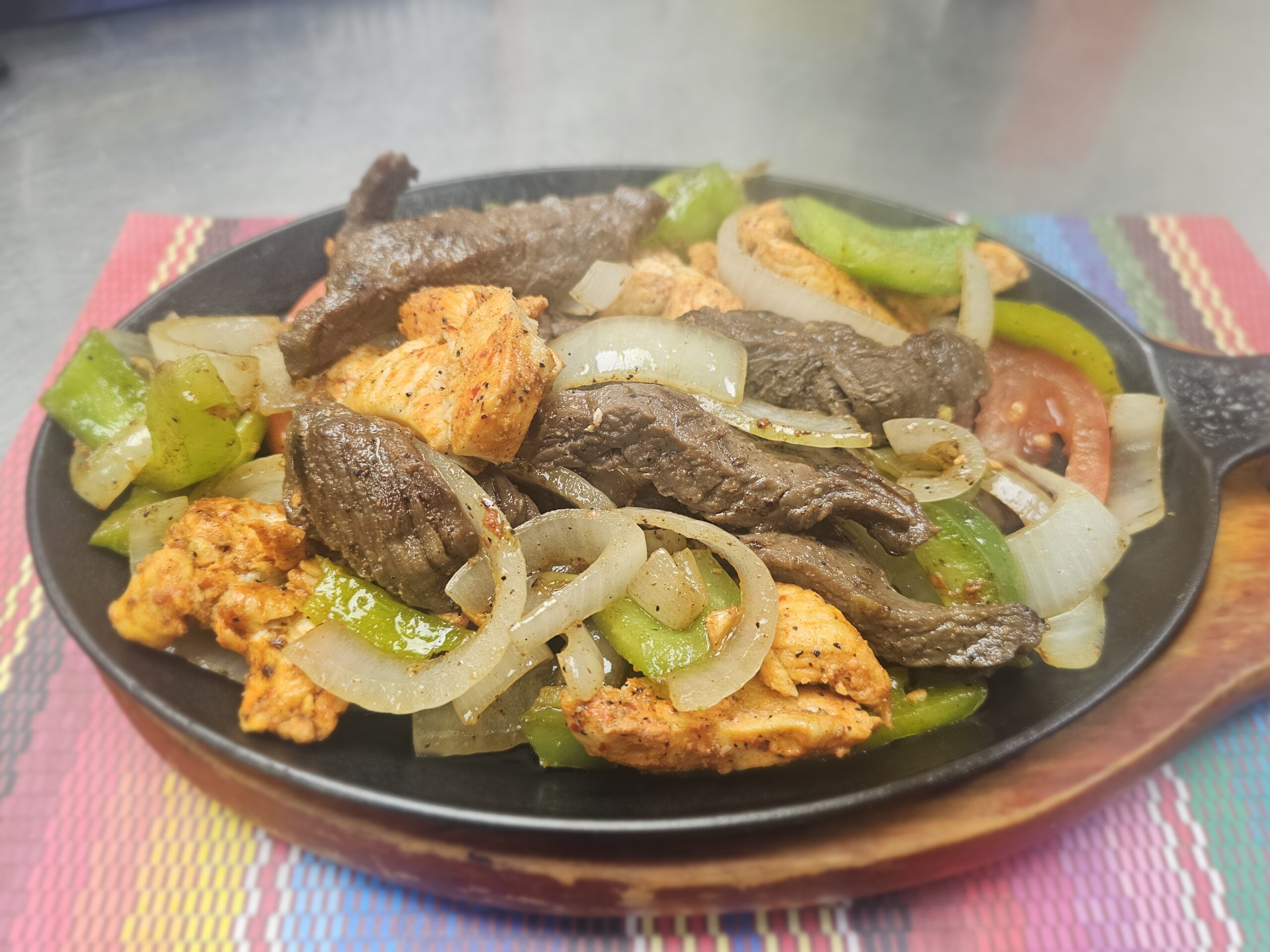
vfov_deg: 58.9
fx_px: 844
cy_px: 476
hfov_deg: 73.9
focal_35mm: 23
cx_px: 635
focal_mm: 6.3
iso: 160
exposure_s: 1/60
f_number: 1.7
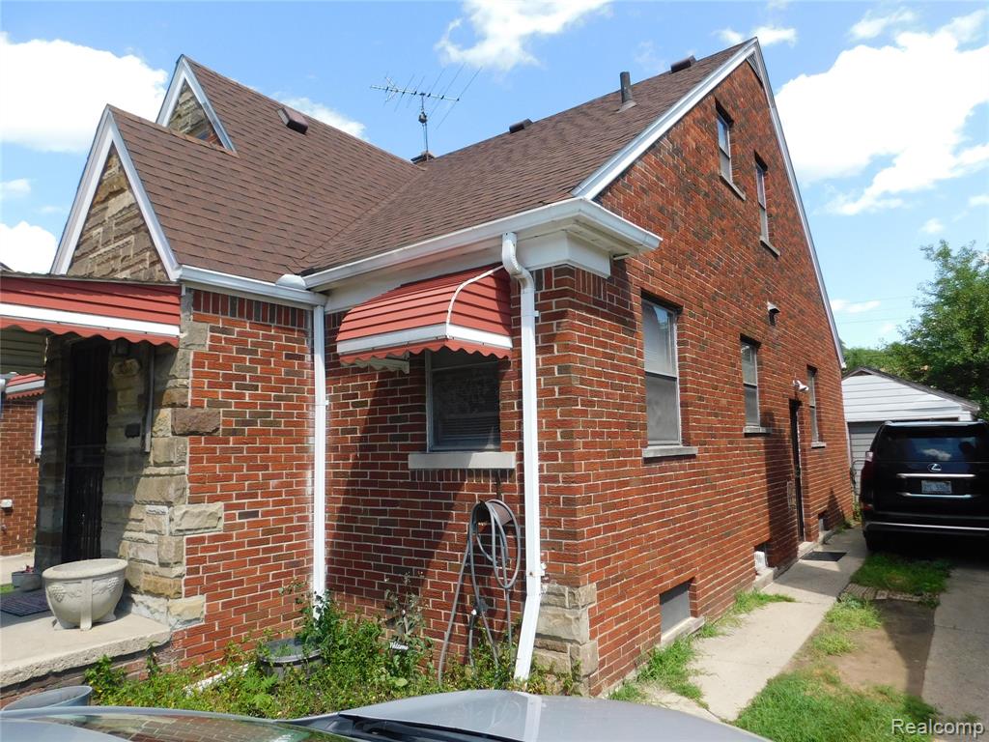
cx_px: 494
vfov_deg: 58.9
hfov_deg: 73.9
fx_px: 657
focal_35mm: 23
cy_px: 371
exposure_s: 1/800
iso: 125
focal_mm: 4
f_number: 3
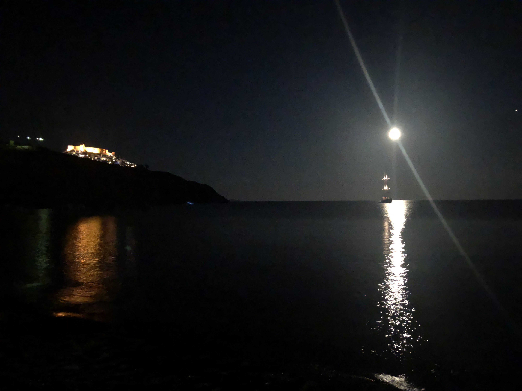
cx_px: 261
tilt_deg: +1.3
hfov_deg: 63.4
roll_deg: +1.0
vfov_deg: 49.7
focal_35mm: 28
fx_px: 422
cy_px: 196
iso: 2000
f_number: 1.8
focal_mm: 4
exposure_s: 1/4
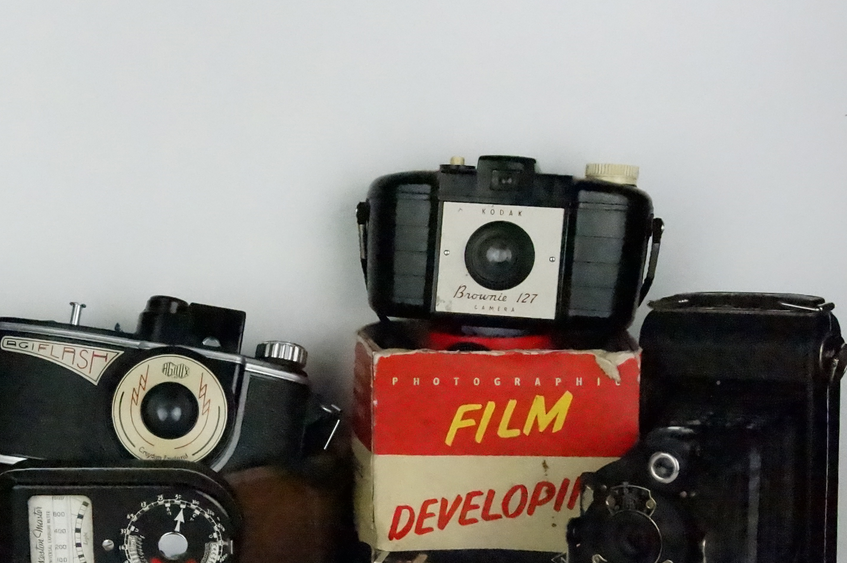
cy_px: 473
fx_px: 1760
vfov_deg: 18.0
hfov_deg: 26.5
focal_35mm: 75
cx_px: 157
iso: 25600
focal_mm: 29
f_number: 16
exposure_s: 1/1600
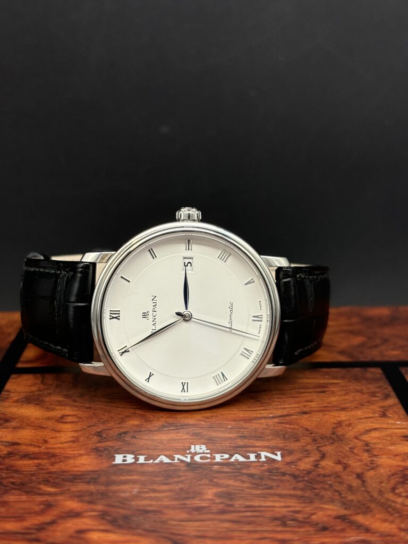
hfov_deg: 28.0
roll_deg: +0.2
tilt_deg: -13.6
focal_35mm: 52
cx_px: 204
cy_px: 272
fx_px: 817
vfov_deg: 36.8
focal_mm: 5.96
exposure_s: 1/60
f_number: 1.6
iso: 50
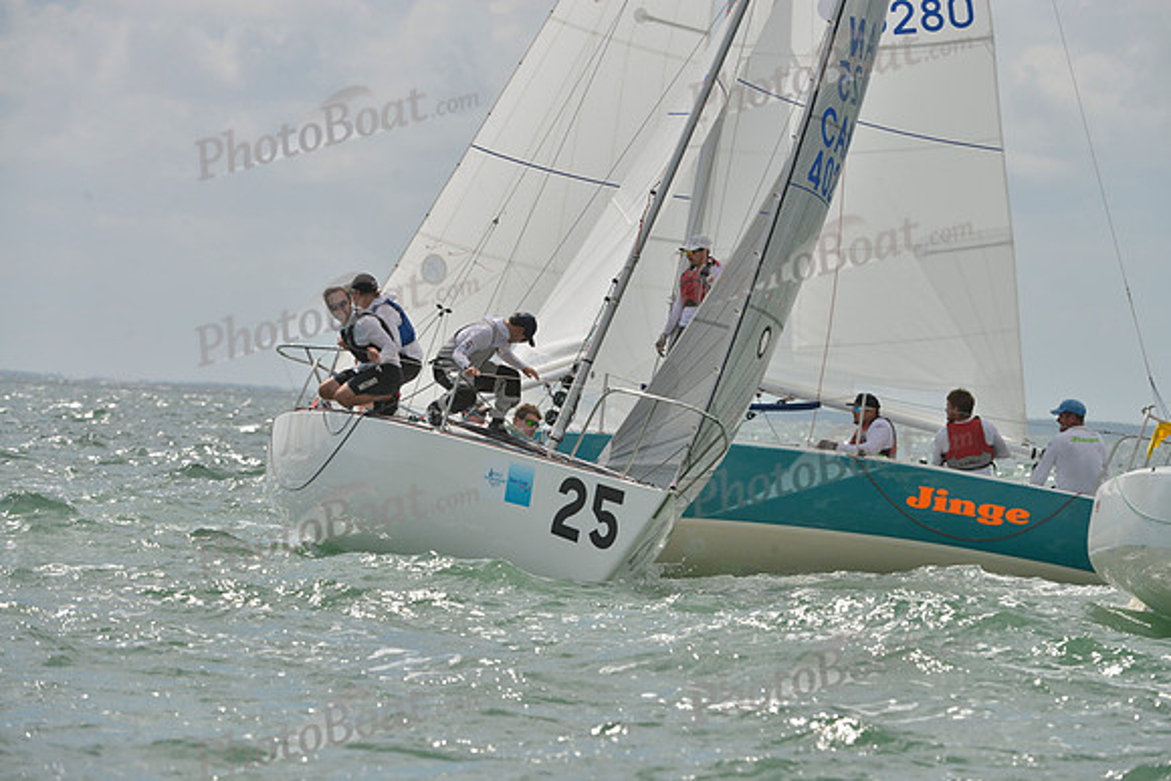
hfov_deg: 6.9
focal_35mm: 300
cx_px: 586
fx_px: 9760
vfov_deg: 4.6
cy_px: 390
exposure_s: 1/1000
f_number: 10
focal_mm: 300
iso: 280
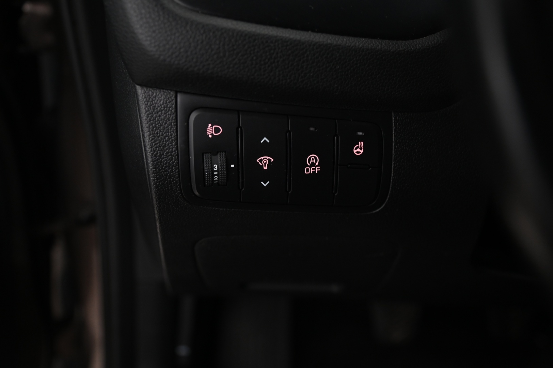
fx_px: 737
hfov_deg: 41.1
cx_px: 276
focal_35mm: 48
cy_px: 184
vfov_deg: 28.0
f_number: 4
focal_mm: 48
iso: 2000
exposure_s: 1/15
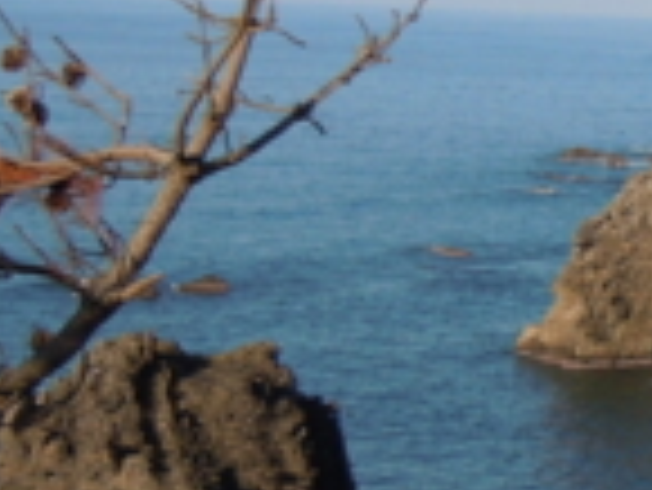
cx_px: 1003
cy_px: 225
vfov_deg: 12.0
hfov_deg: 14.7
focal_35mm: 124
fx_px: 2338
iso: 100
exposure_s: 1/250
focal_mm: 5.4
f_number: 7
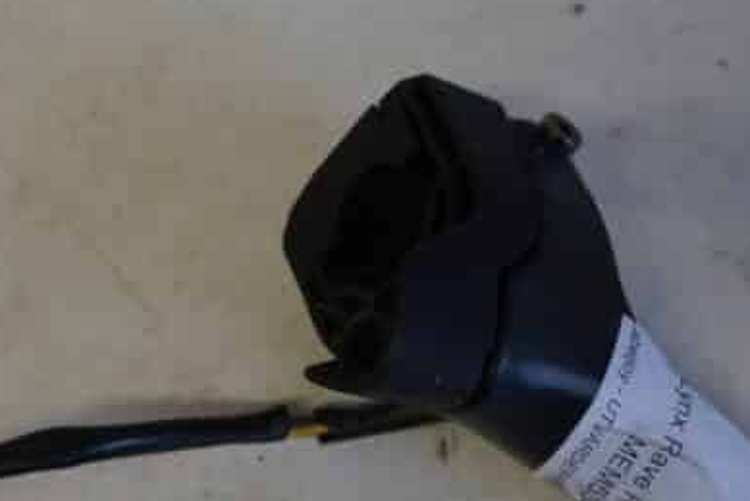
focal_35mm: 71
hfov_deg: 28.4
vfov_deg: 19.2
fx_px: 1480
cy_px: 307
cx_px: 328
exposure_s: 1/60
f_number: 3.5
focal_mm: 18
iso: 320
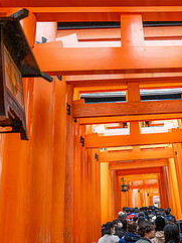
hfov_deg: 32.7
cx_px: 145
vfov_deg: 43.3
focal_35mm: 43
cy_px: 158
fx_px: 301
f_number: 4
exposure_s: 1/500
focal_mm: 24
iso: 2000
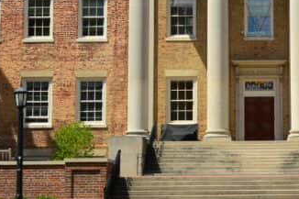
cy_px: 7
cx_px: 269
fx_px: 1096
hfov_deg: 15.4
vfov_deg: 10.3
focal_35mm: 132
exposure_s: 1/250
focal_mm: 28
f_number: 8
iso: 100
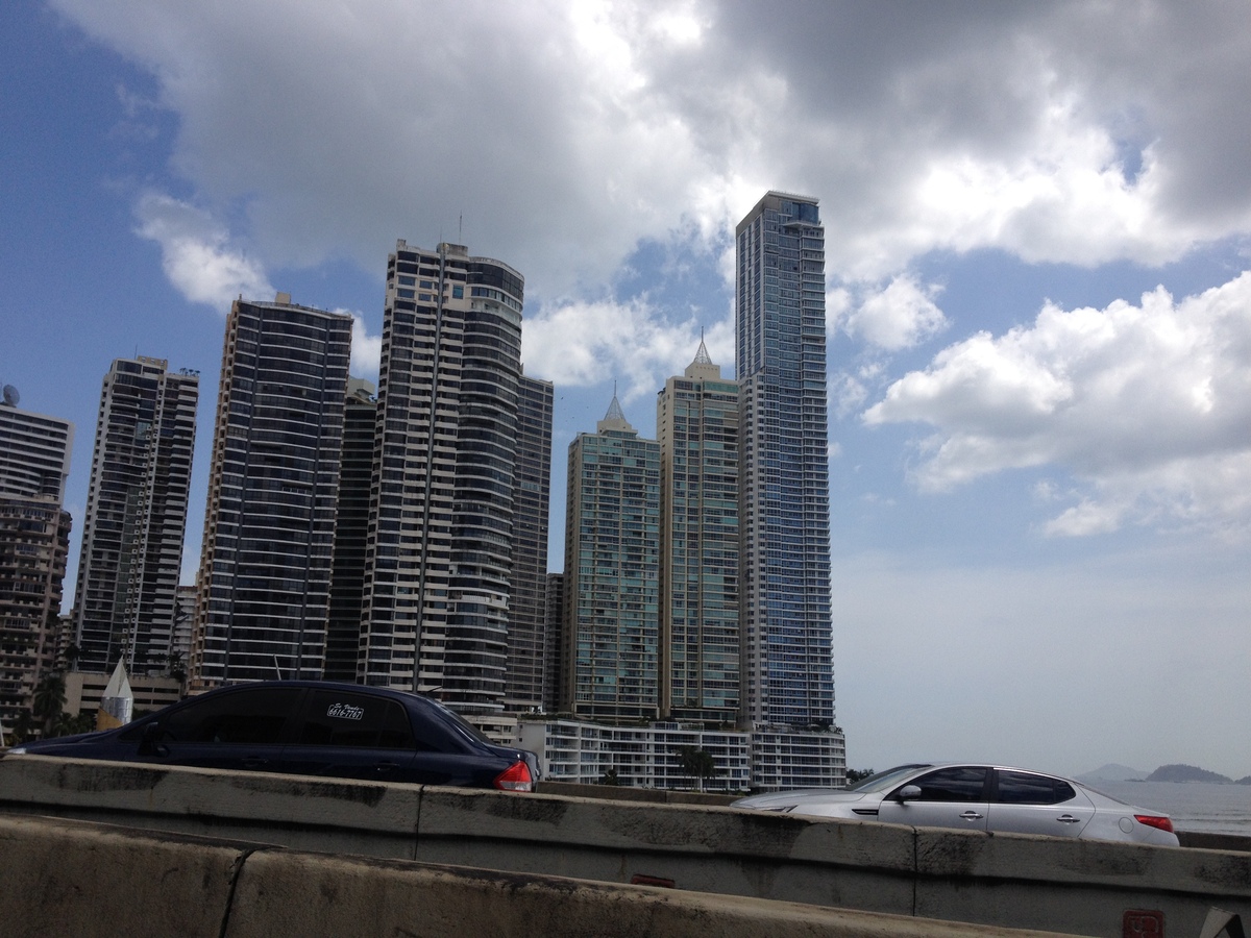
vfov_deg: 40.7
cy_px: 469
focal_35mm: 35
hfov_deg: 52.6
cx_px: 626
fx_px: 1265
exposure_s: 1/2304
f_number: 2.4
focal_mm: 4.28
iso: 50
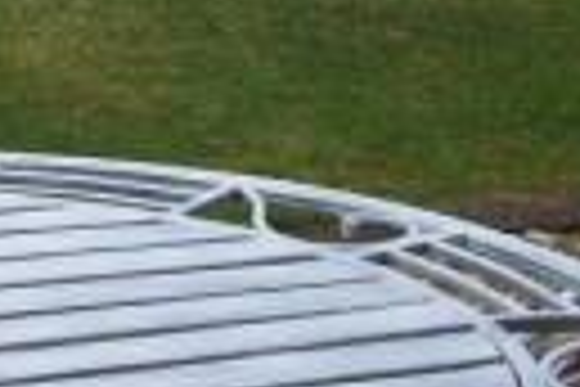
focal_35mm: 169
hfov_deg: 11.0
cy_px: -101
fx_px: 2723
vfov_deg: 8.0
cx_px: -605
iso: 80
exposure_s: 1/402
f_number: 4.8
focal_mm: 6
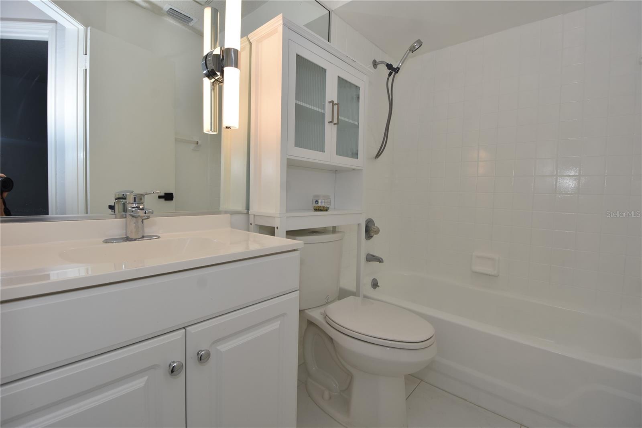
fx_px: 267
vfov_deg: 77.3
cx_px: 321
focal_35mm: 15
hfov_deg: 100.4
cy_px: 214
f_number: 5
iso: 200
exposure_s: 1/100
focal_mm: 10
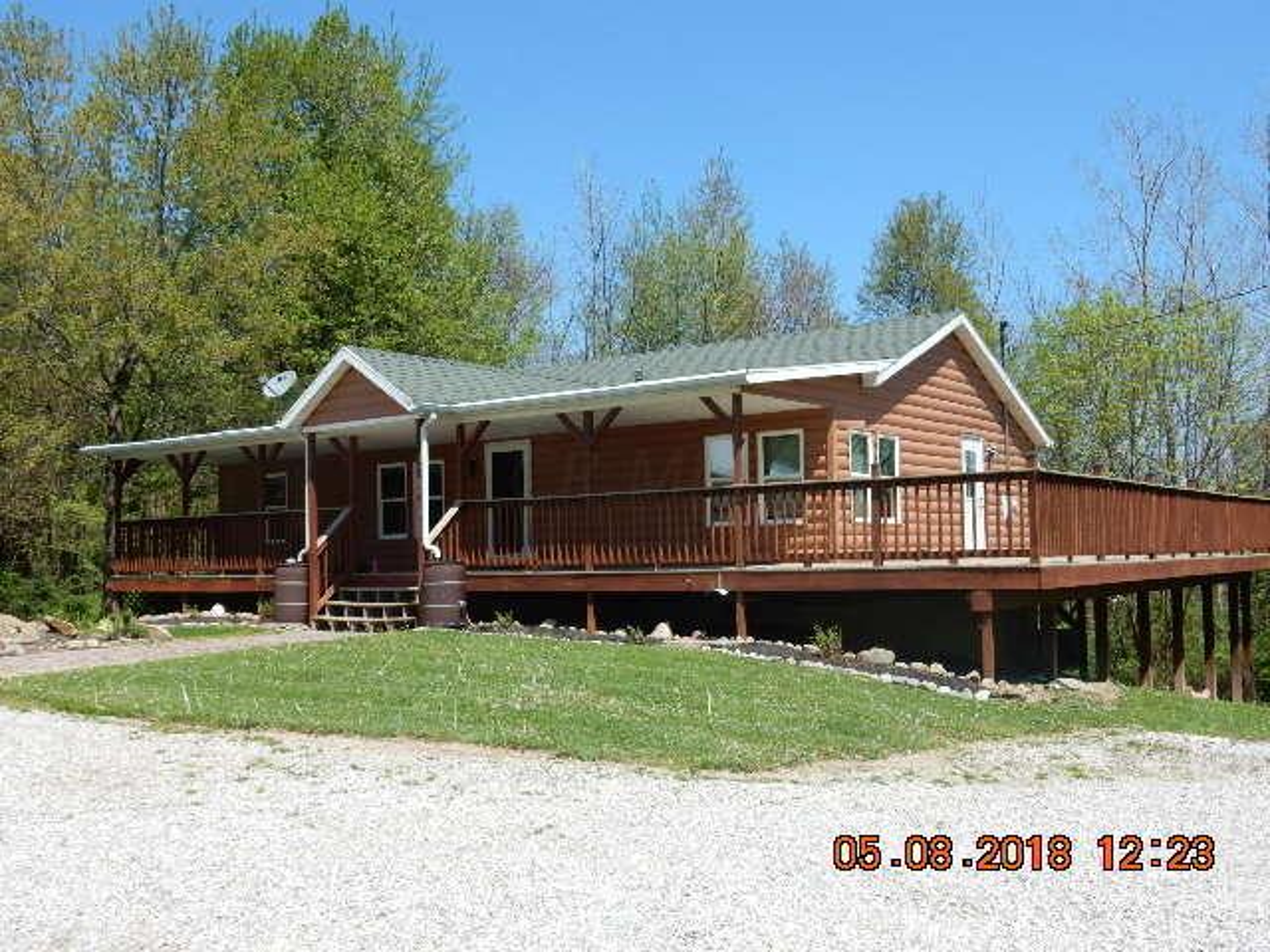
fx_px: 1321
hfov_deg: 51.4
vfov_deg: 39.7
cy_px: 476
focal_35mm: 36
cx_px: 635
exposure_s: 1/800
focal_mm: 6.4
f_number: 4
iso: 125
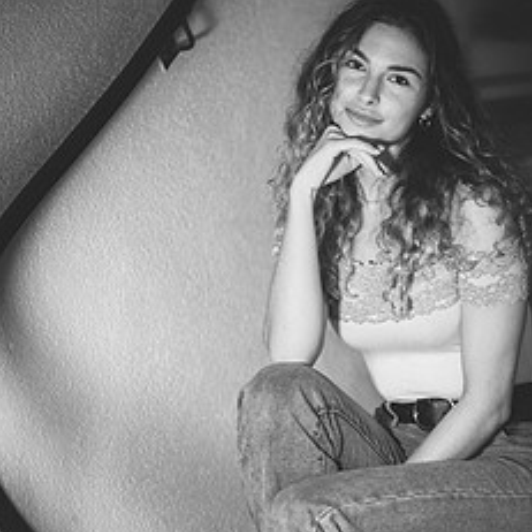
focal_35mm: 141
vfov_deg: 12.3
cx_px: 322
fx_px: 2452
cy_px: 401
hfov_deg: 12.4
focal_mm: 85
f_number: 1.8
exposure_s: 1/200
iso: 320
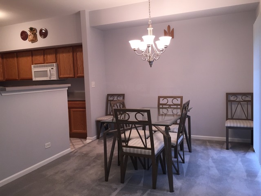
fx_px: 219
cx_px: 130
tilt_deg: -4.8
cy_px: 98
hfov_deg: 61.7
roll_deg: +1.8
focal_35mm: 29
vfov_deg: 48.2
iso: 125
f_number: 2.2
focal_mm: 4.15
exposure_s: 1/30
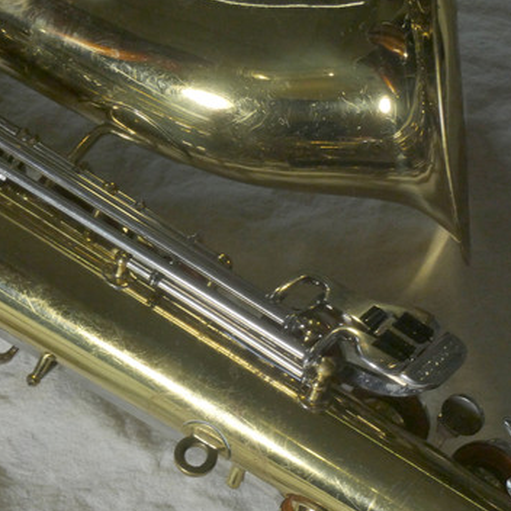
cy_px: 246
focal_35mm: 201
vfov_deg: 8.7
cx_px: 290
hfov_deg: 8.7
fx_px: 3357
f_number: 5.4
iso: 200
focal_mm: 28.8
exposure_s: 1/50
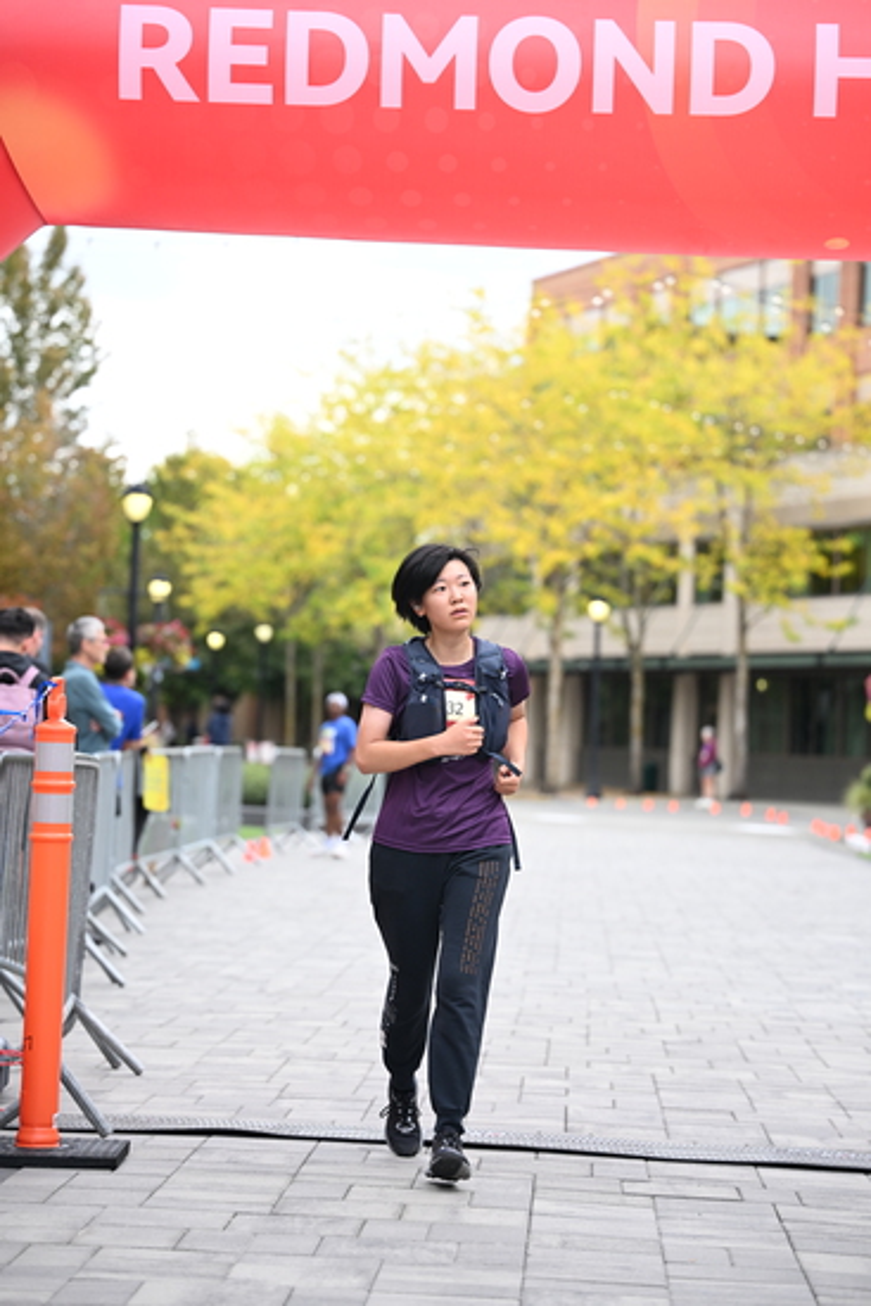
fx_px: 3336
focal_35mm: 92
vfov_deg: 22.1
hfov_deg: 14.9
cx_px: 436
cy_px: 653
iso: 640
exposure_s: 1/1600
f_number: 2.8
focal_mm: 92
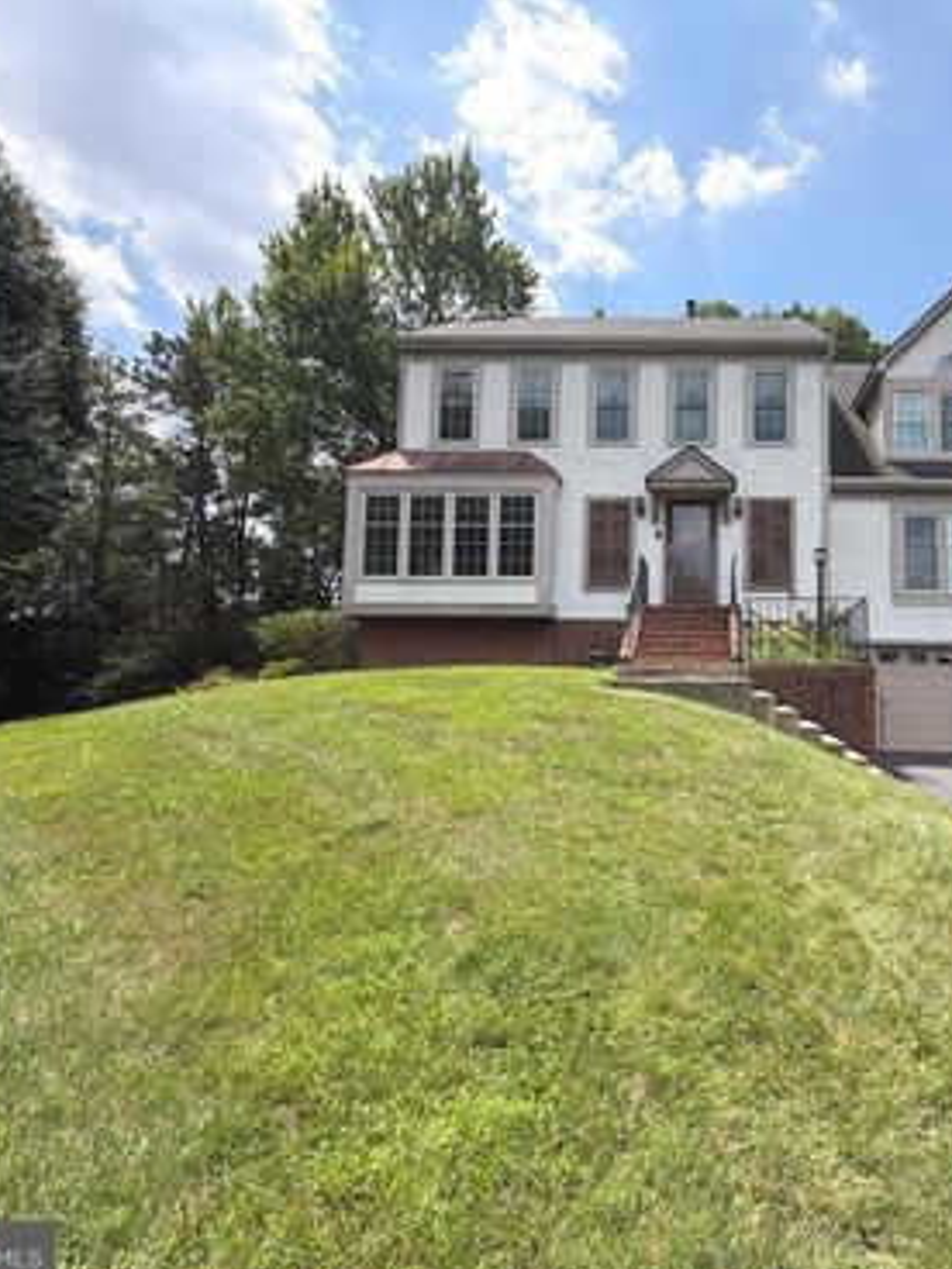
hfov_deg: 64.8
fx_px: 697
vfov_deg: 84.7
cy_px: 643
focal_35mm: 19
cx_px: 707
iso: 40
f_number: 2.2
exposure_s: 1/770
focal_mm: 2.22
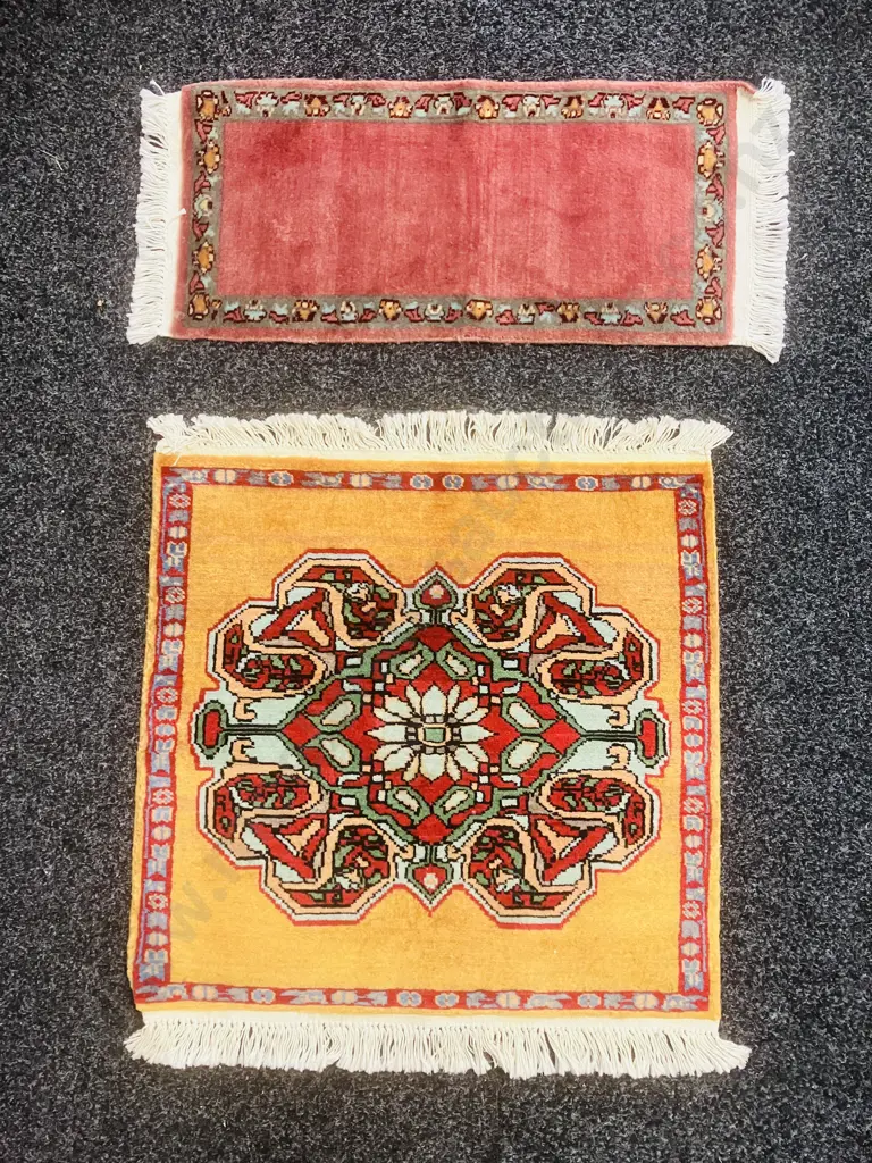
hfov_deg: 49.7
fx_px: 940
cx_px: 436
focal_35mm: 28
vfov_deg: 63.4
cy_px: 582
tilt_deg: -81.6
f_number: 1.8
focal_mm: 3.99
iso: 250
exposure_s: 1/50
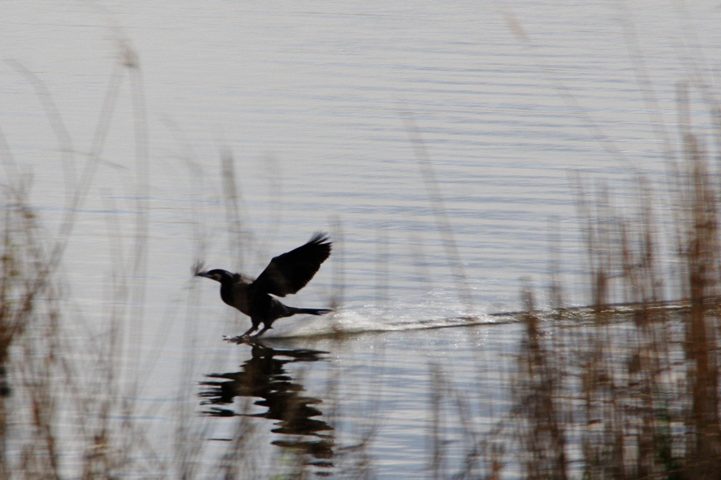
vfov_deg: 6.8
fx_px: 4045
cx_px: 360
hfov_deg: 10.2
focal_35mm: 202
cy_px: 240
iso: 200
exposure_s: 1/100
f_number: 9
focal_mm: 135
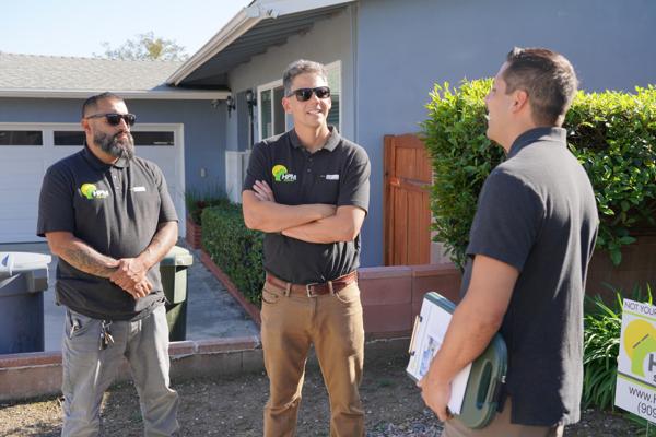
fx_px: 729
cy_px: 218
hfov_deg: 48.5
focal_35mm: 40
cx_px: 328
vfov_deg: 33.4
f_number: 5.6
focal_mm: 40
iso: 100
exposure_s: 1/160
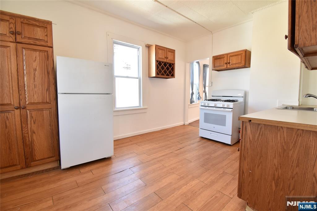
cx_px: 158
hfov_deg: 100.4
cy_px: 106
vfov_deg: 77.3
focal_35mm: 15
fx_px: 132
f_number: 8
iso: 400
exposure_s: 1/10
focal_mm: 10
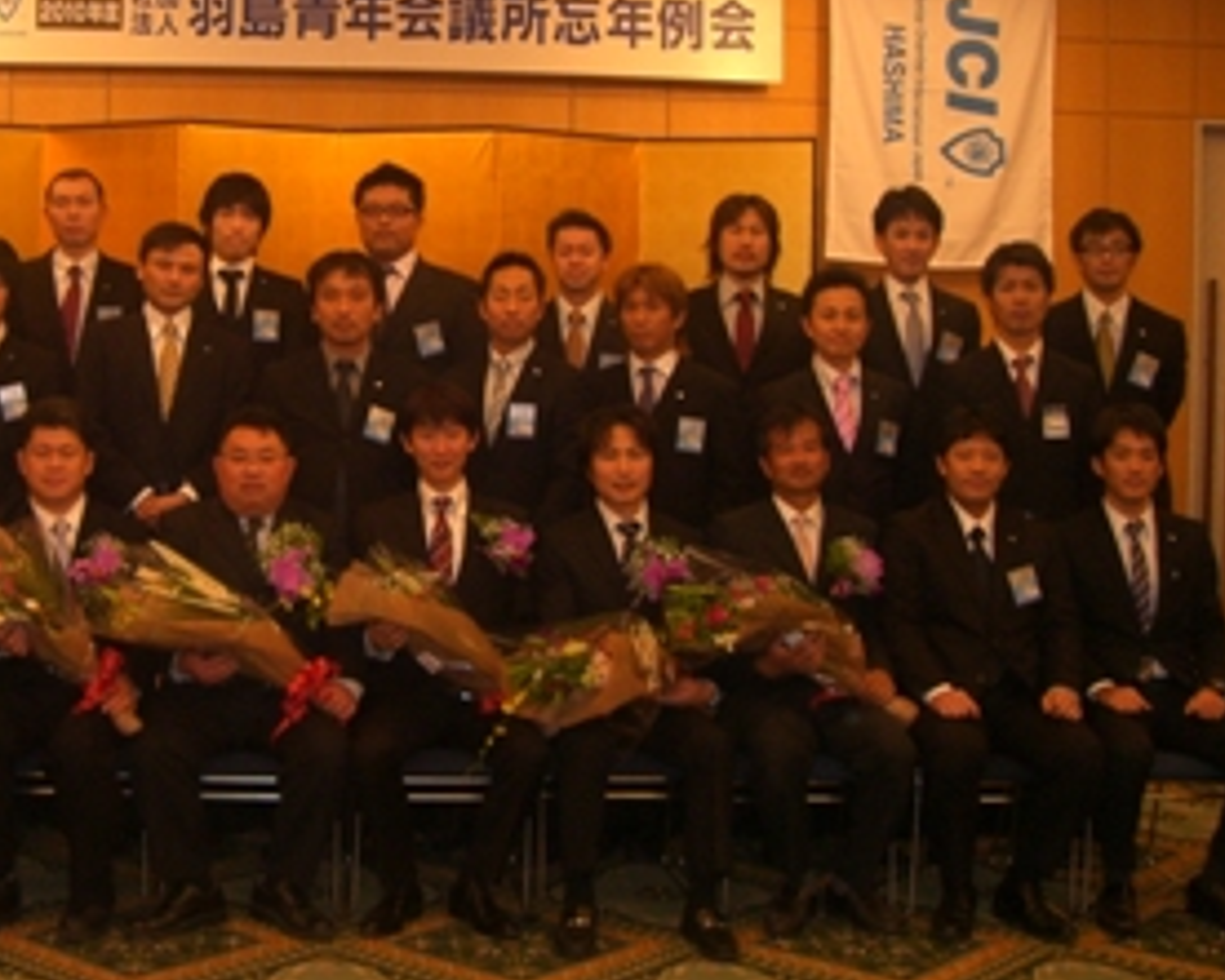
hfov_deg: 31.9
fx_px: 2104
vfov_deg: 26.1
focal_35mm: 58
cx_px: 306
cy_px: 337
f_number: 2.7
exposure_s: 1/60
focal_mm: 6.2
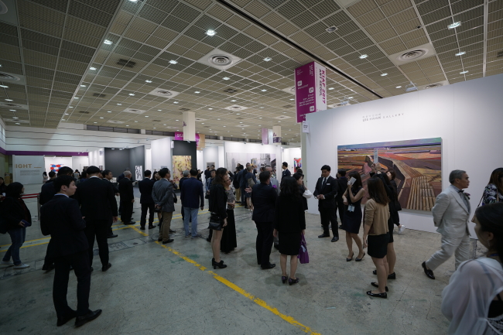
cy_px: 168
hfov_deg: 96.8
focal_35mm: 16
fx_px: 223
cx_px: 252
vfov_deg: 73.7
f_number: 4
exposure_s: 1/60
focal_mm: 16
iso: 320
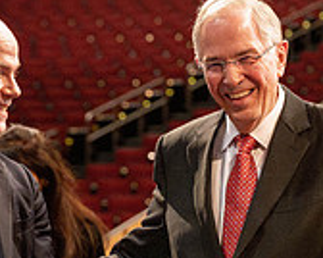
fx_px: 2349
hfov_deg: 7.9
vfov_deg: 6.3
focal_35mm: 246
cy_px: 136
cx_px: 80
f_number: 3.5
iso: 2500
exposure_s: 1/250
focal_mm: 70
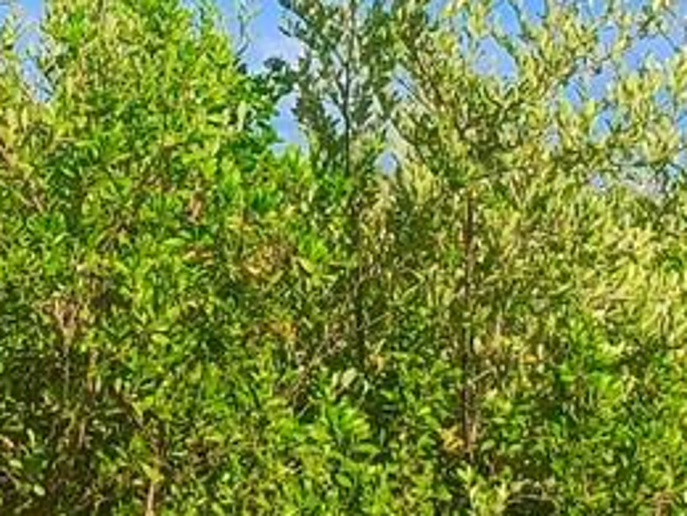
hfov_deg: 12.2
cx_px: 45
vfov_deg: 9.2
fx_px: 3175
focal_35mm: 160
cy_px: 37
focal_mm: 4.3
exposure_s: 1/2500
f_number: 2.4
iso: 50
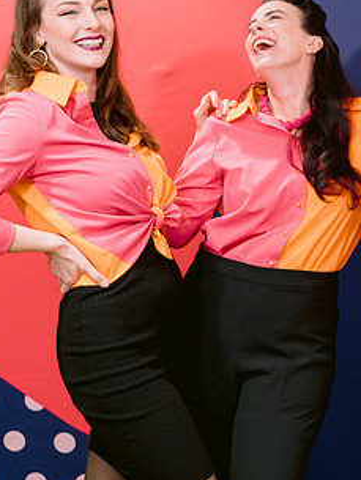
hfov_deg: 15.1
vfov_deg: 20.2
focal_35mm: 97
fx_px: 1348
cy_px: 198
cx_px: 333
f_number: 4
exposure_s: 1/60
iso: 800
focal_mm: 50
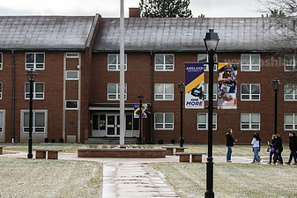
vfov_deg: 8.9
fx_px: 1279
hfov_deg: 13.2
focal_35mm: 155
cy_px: 81
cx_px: 184
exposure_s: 1/640
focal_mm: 90
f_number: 6.3
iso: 250
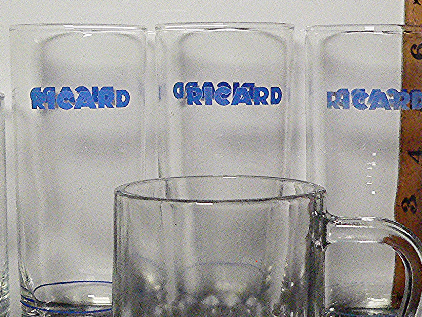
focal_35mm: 74
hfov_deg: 26.3
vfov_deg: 19.9
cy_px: 169
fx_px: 902
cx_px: 220
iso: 400
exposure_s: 1/125
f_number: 3.3
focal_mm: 6
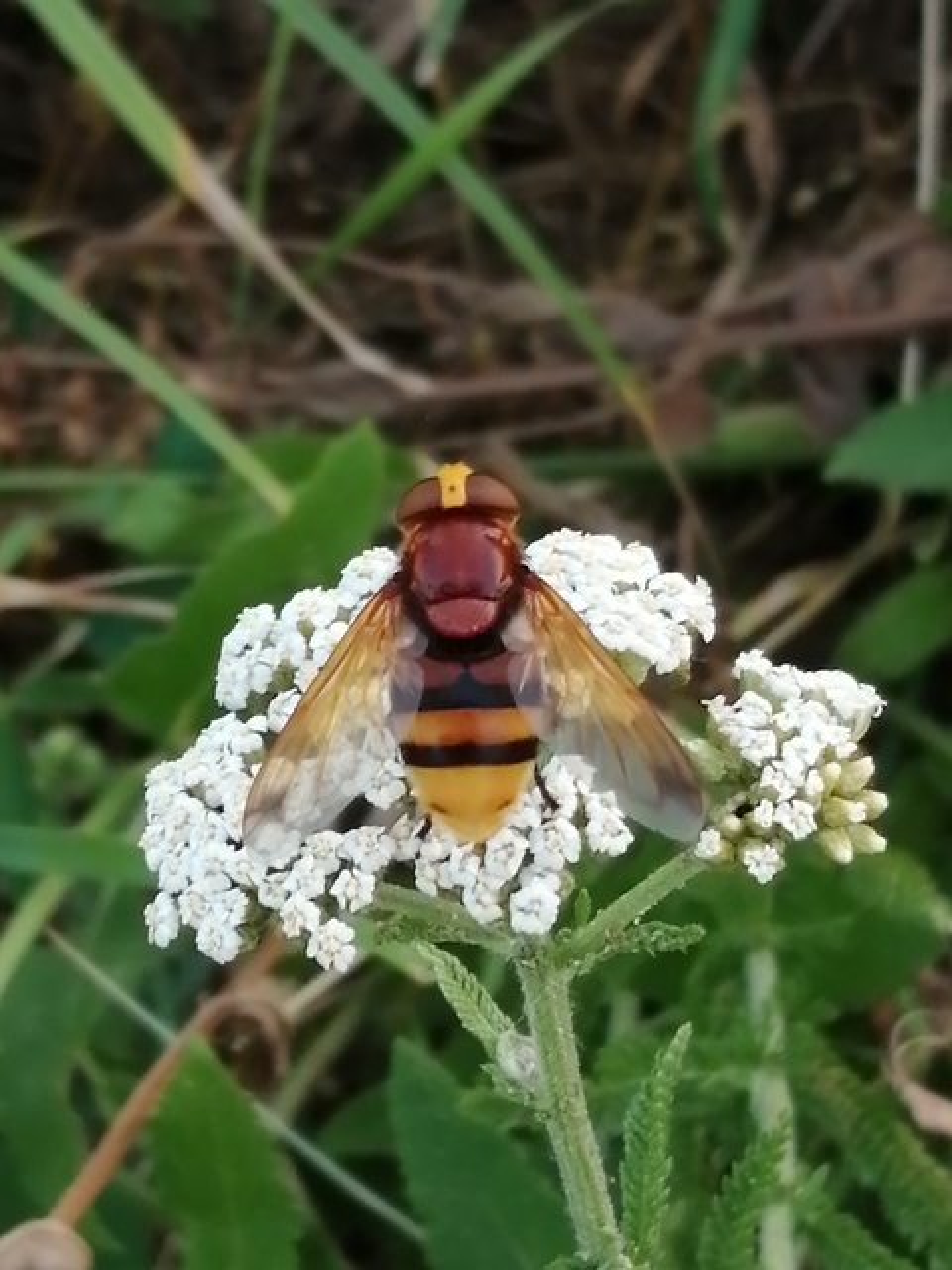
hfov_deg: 14.2
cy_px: 635
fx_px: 3814
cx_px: 476
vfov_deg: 18.9
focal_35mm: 104
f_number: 1.8
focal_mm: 3.46
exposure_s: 1/60
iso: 50
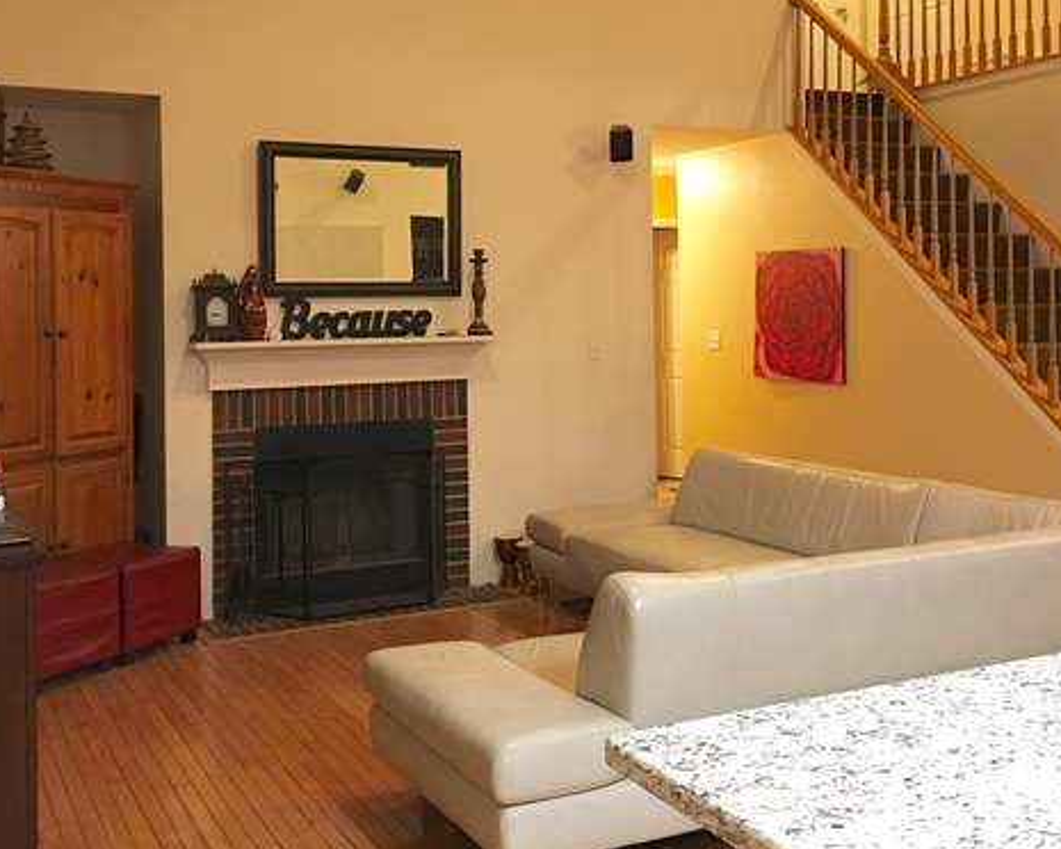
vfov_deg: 37.9
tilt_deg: +0.6
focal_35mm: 39
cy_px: 306
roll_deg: -0.4
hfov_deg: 46.8
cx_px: 500
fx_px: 1225
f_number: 2.2
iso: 100
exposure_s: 1/8
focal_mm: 4.15
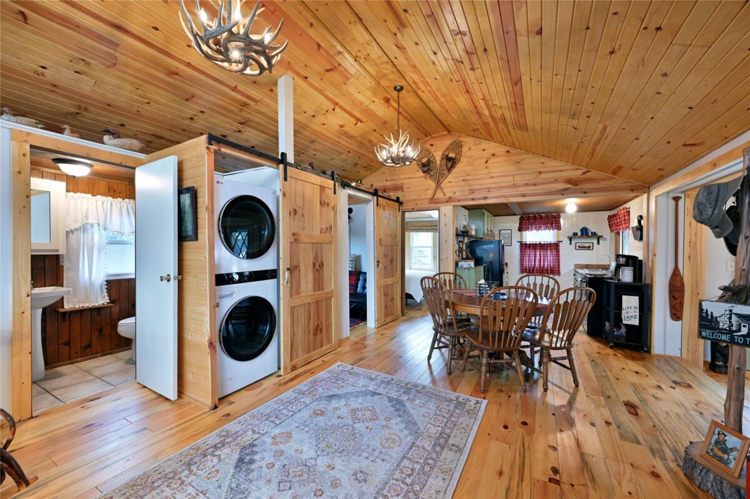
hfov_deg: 104.3
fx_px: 291
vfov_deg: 81.1
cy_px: 250
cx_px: 375
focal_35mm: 14
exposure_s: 1/2.5
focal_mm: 14
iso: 100
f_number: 5.6
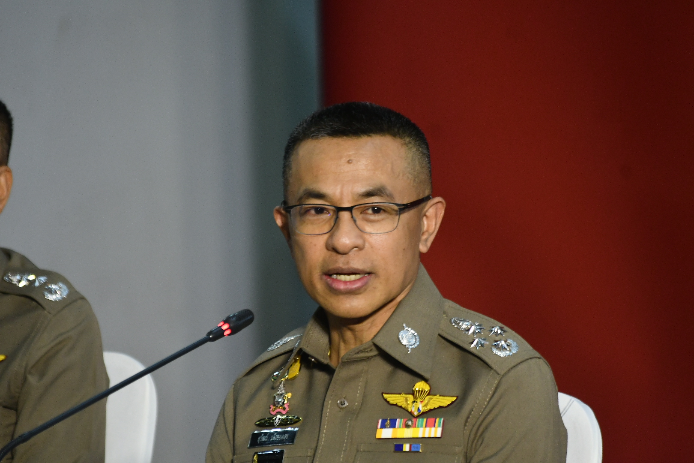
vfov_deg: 4.2
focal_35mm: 330
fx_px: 6361
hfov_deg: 6.2
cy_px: 232
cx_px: 347
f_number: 5
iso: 1250
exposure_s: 1/160
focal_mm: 220
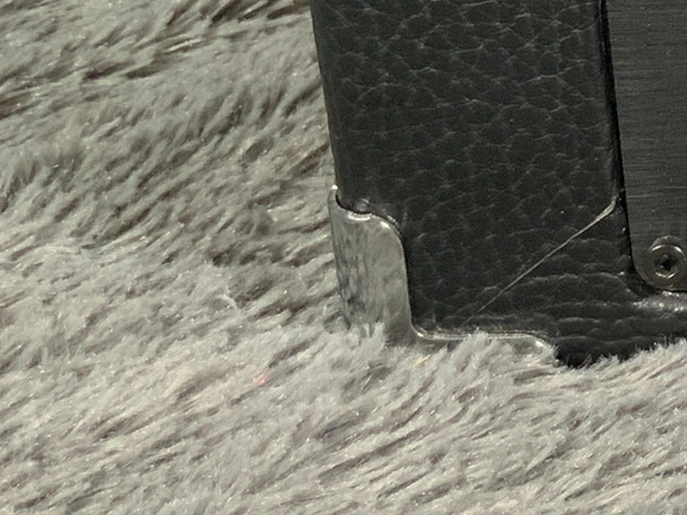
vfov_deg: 11.1
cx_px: 1342
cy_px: -232
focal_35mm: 129
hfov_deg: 13.3
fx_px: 2560
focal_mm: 3
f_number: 1.8
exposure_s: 1/52
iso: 80
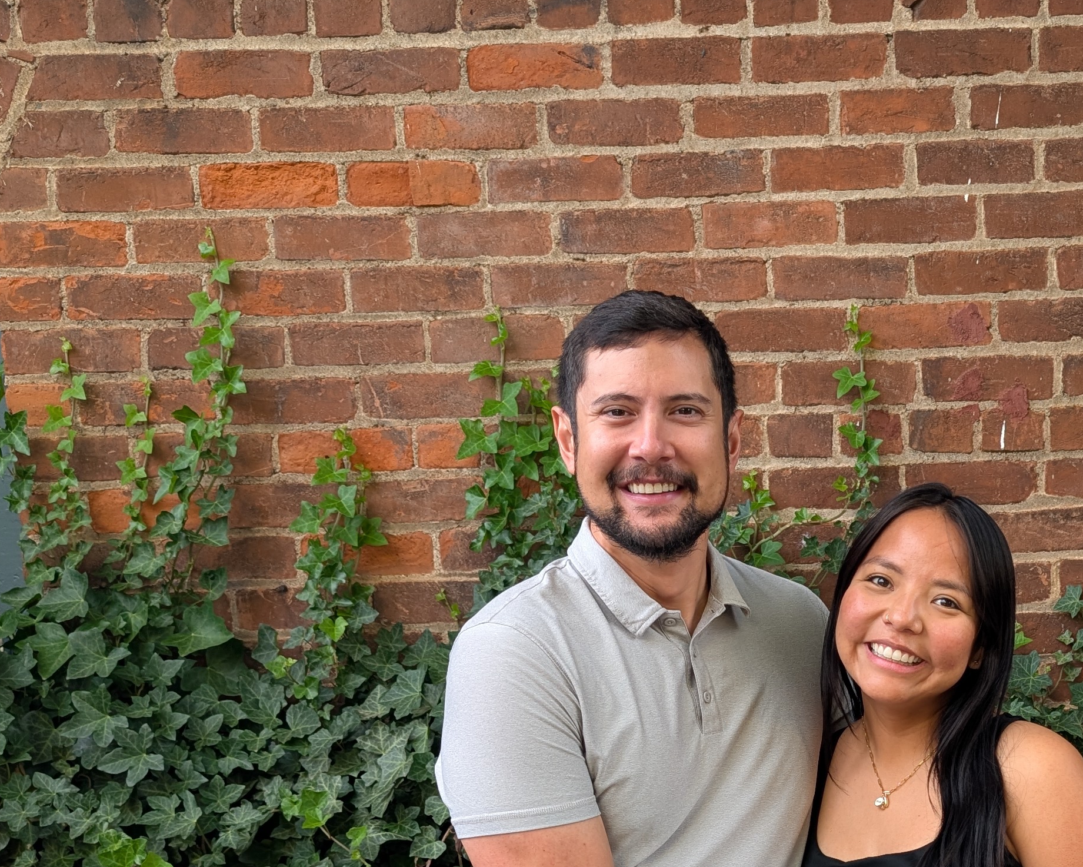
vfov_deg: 27.4
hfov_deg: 34.9
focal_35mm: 52
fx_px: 1667
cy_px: 876
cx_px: 858
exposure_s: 1/84.7
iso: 23
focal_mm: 6.9
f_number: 1.68
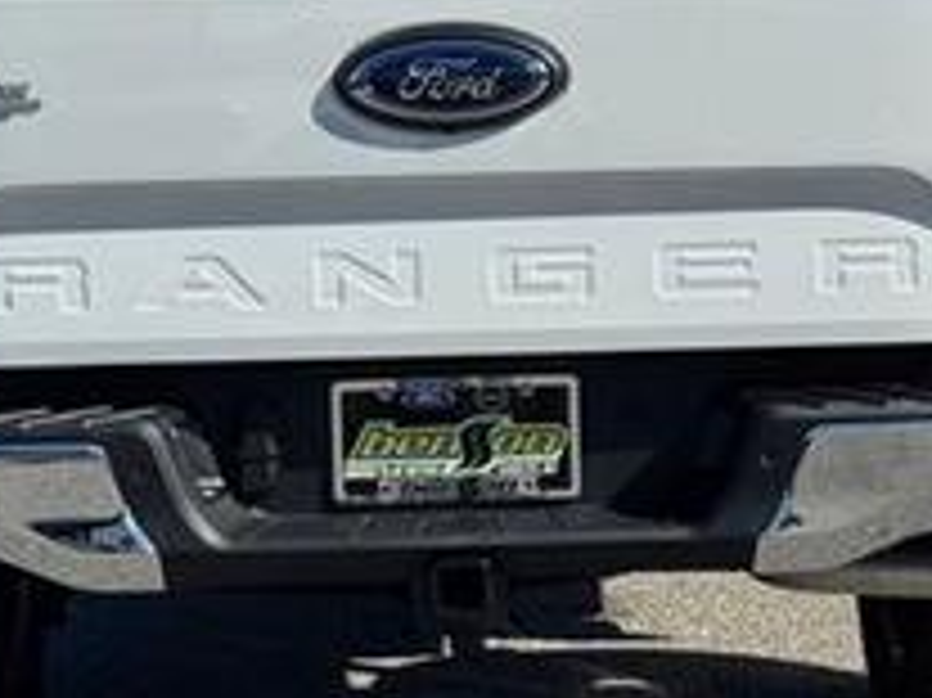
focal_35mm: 117
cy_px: 261
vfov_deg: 12.6
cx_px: 563
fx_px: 3148
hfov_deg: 16.8
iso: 64
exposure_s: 1/7092
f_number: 1.78
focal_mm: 6.76
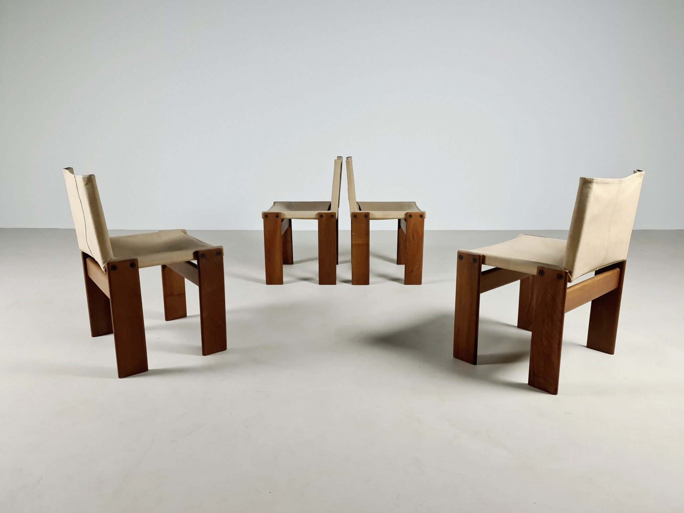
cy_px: 256
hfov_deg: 69.4
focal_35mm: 25
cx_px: 342
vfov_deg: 54.9
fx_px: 494
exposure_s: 1/100
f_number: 1.8
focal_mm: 7
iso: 320
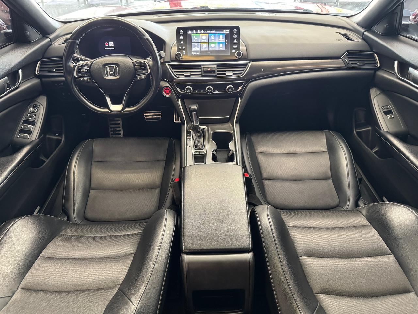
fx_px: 290
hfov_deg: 71.6
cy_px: 157
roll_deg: +0.6
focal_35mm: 24
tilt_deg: -37.4
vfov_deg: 56.8
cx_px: 209
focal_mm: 6.76
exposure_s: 1/60
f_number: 1.78
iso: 800
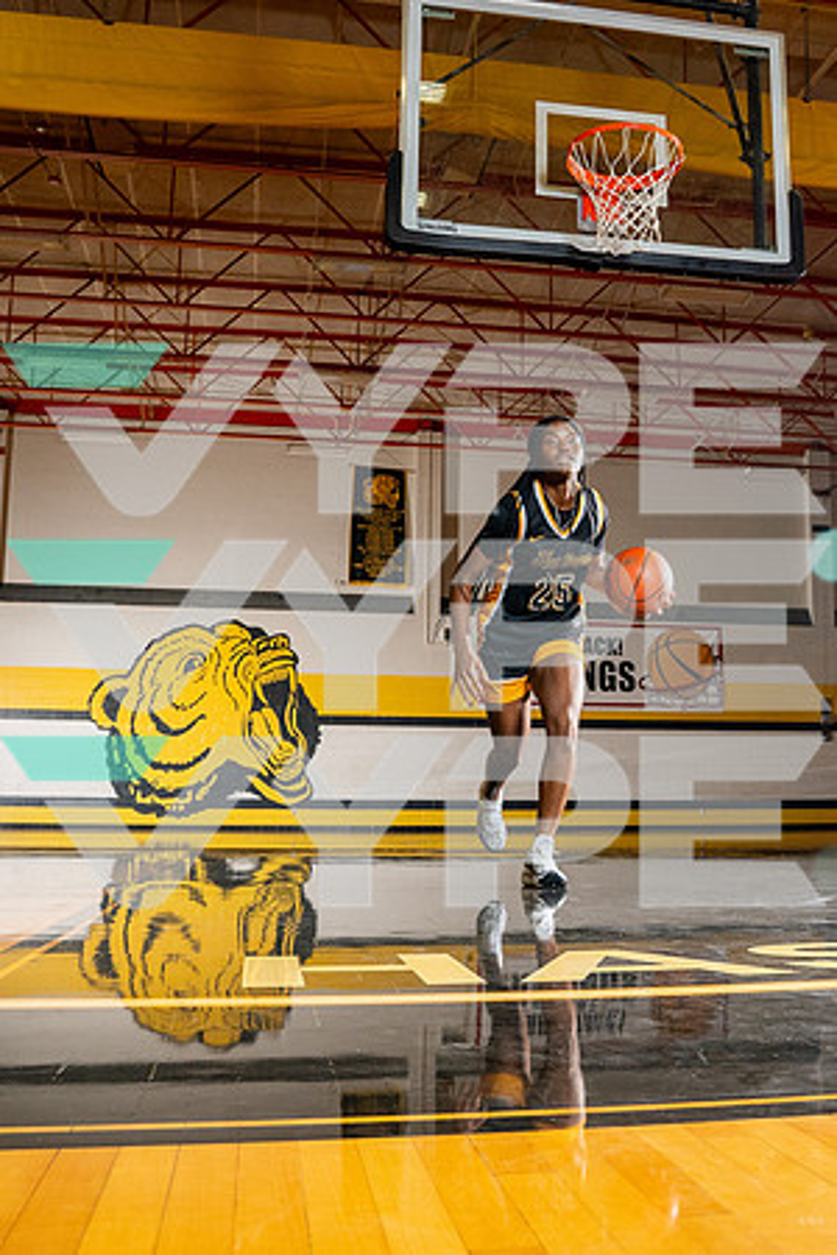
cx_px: 558
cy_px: 621
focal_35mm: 37
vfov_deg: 51.8
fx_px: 1293
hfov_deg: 35.5
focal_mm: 24
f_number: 8
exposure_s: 1/250
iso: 800
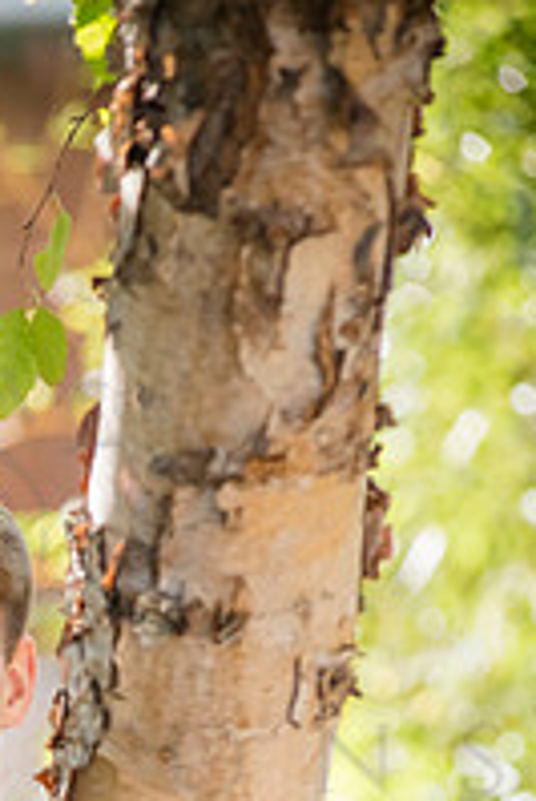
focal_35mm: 384
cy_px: 902
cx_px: -28
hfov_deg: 3.6
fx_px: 8560
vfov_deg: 5.3
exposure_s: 1/320
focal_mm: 170
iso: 800
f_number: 5.6
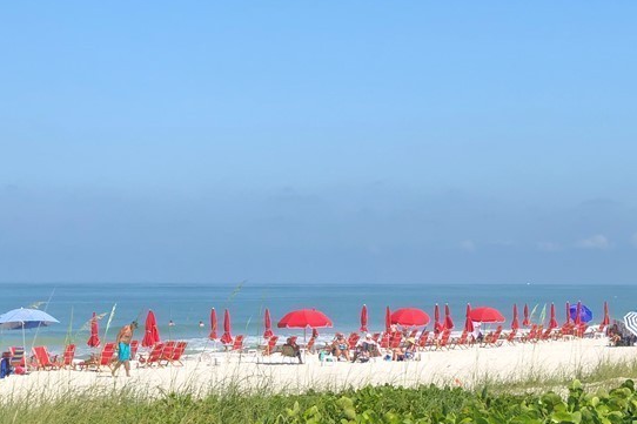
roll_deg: -0.5
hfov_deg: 18.0
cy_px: 334
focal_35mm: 112
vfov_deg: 12.2
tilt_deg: -3.2
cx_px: 544
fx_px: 1981
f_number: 2.8
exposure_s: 1/838
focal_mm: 6.6
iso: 20
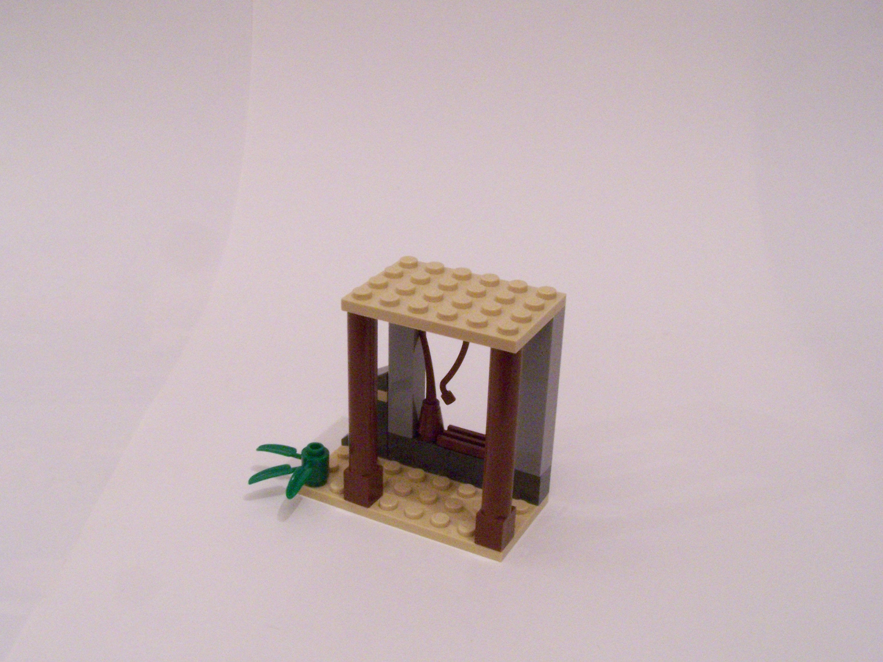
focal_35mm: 40
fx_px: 1020
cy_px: 331
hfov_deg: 46.8
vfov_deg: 36.0
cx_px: 442
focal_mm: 6.7
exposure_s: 1/4
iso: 400
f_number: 8
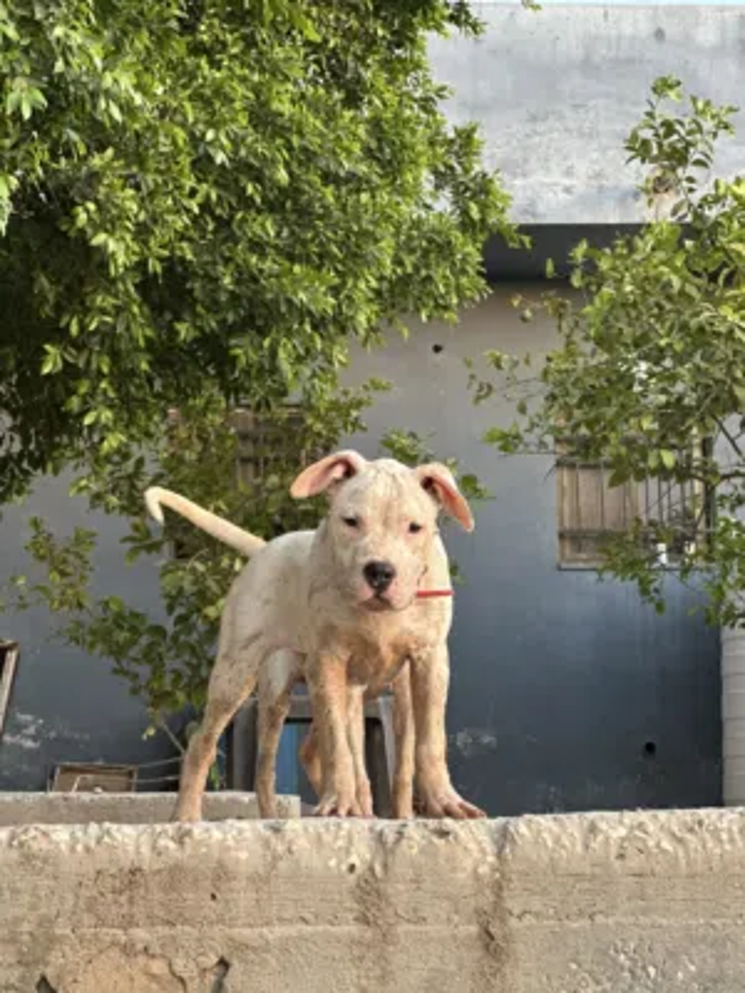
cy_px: 496
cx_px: 372
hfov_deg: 19.1
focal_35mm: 77
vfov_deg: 25.3
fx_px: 2210
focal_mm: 9
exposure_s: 1/102
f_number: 2.8
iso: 250
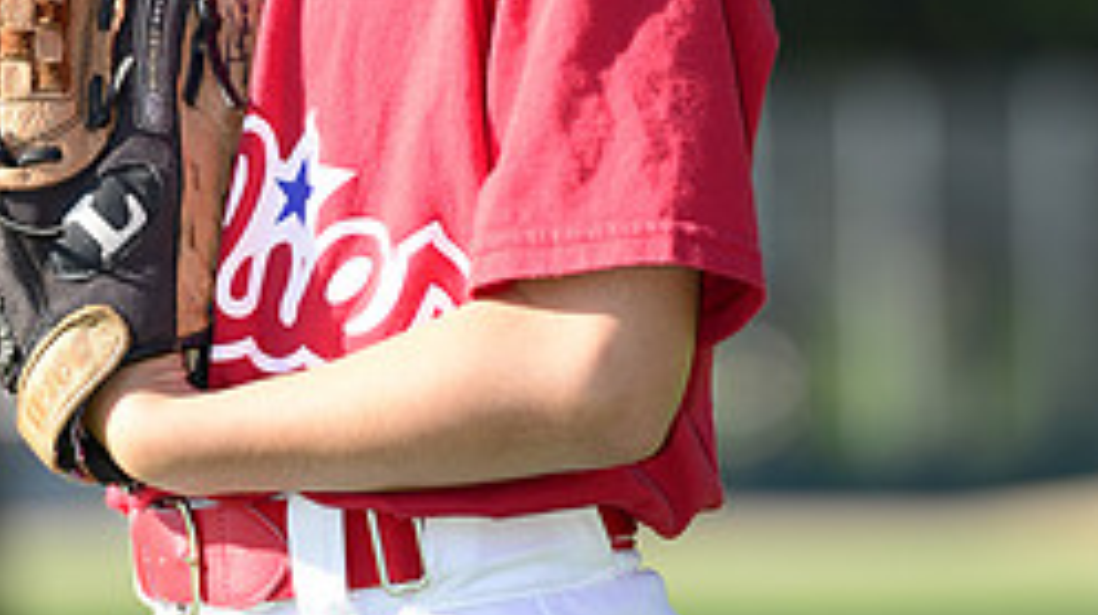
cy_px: -332
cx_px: 317
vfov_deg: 2.5
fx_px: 14254
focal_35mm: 490
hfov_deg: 4.4
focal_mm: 200
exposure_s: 1/500
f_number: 5
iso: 200
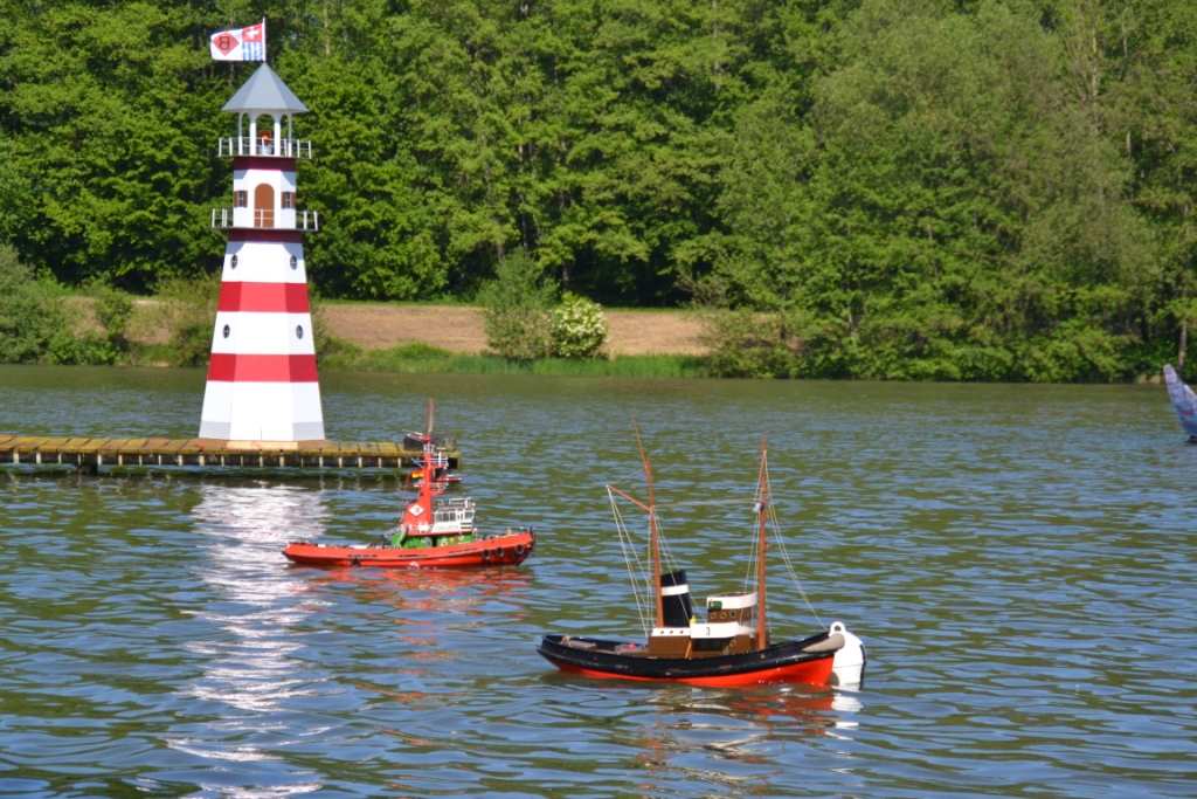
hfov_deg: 18.2
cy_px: 400
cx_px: 598
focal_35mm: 112
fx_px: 3741
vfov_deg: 12.2
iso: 400
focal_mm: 75
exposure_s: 1/1600
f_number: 6.3
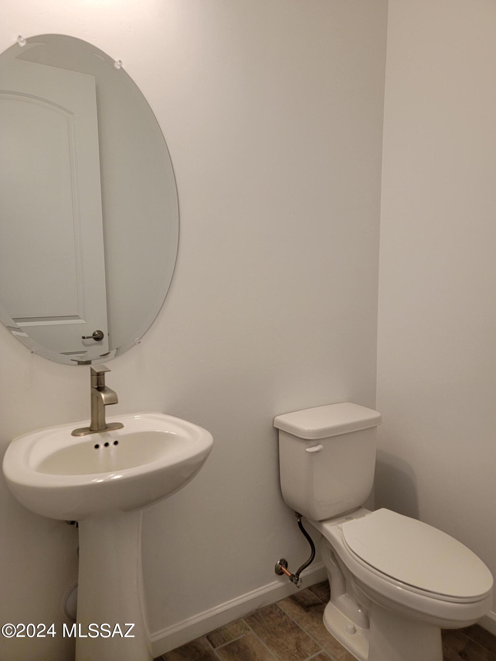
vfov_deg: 71.6
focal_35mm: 24
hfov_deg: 56.8
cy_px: 330
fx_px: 459
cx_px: 248
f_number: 1.8
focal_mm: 6.7
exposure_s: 1/120
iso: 160
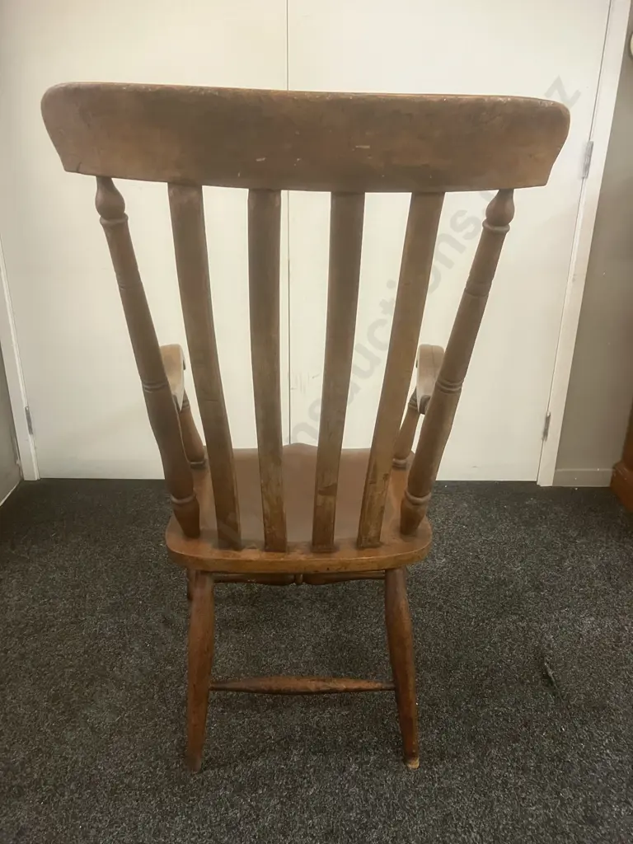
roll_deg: -0.8
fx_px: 683
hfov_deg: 49.7
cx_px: 316
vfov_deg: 63.4
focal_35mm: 28
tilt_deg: -21.3
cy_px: 422
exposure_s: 1/50
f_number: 1.8
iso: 320
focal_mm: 3.99
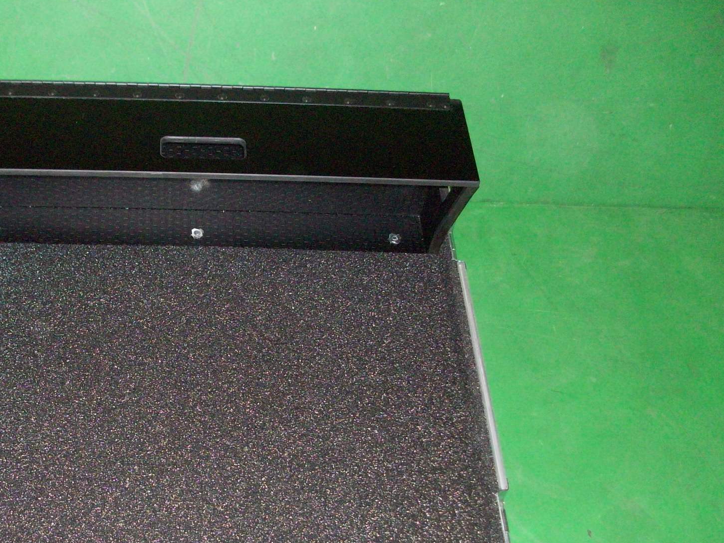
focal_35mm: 48
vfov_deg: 30.0
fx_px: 1004
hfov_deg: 39.1
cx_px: 232
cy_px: 369
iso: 200
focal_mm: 5.7
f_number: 2.8
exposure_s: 1/60
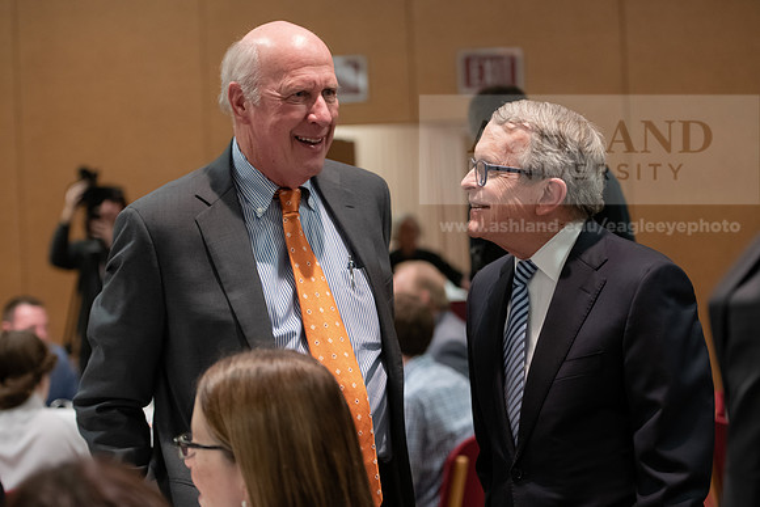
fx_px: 1478
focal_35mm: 70
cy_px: 254
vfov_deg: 19.5
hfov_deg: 28.8
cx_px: 380
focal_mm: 70
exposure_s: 1/200
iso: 3200
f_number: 3.2
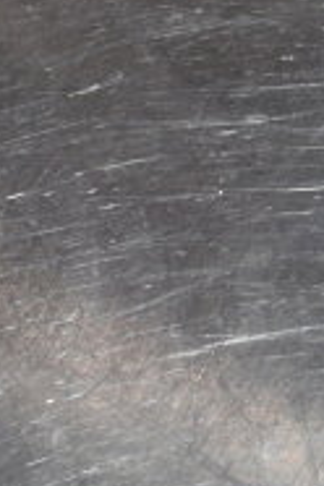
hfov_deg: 7.3
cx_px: 734
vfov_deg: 11.6
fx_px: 2389
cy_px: 132
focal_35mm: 177
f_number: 3.8
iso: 200
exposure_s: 1/40
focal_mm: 24
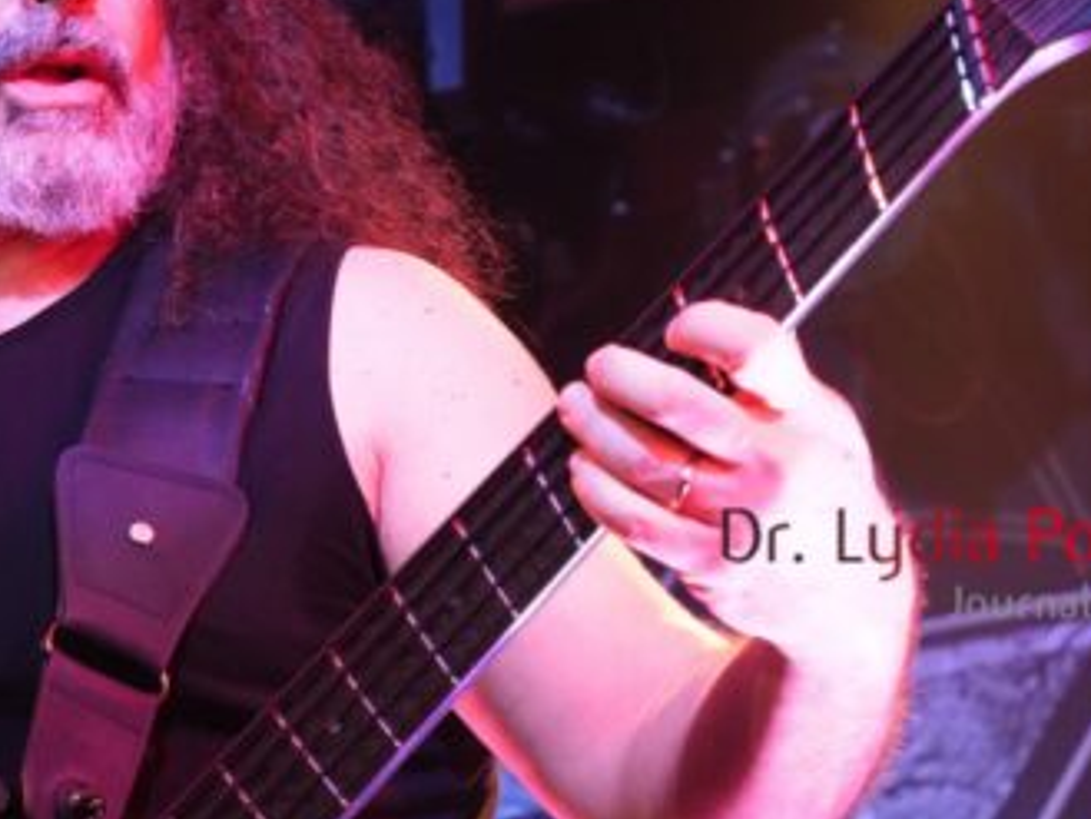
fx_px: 4887
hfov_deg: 12.7
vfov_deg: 9.5
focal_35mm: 155
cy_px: 83
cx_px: 345
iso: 3200
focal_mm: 46
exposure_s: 1/160
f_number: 4.5
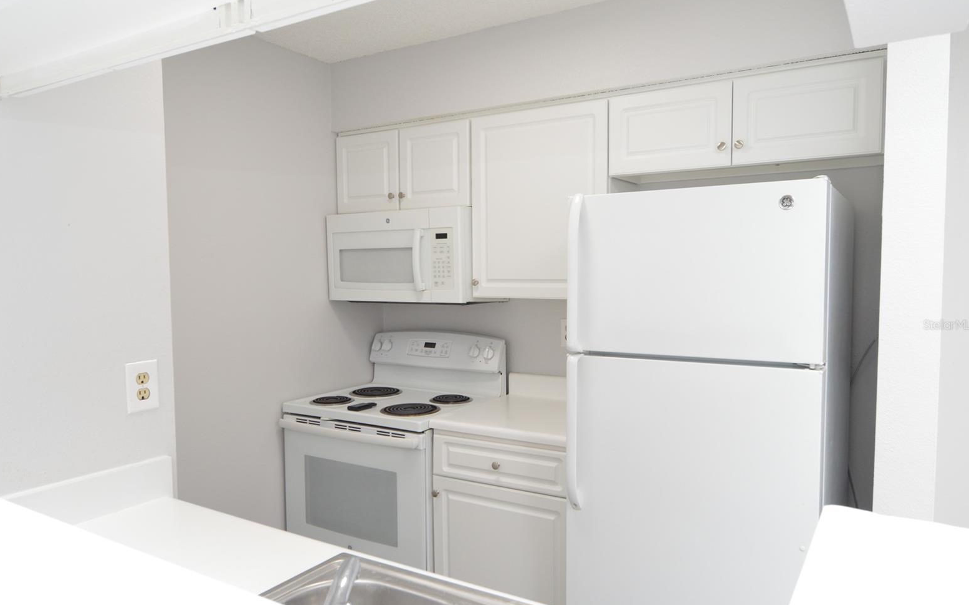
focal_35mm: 22
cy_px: 325
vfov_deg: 55.0
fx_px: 581
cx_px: 480
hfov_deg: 79.6
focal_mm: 14
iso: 400
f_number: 4
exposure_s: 1/60
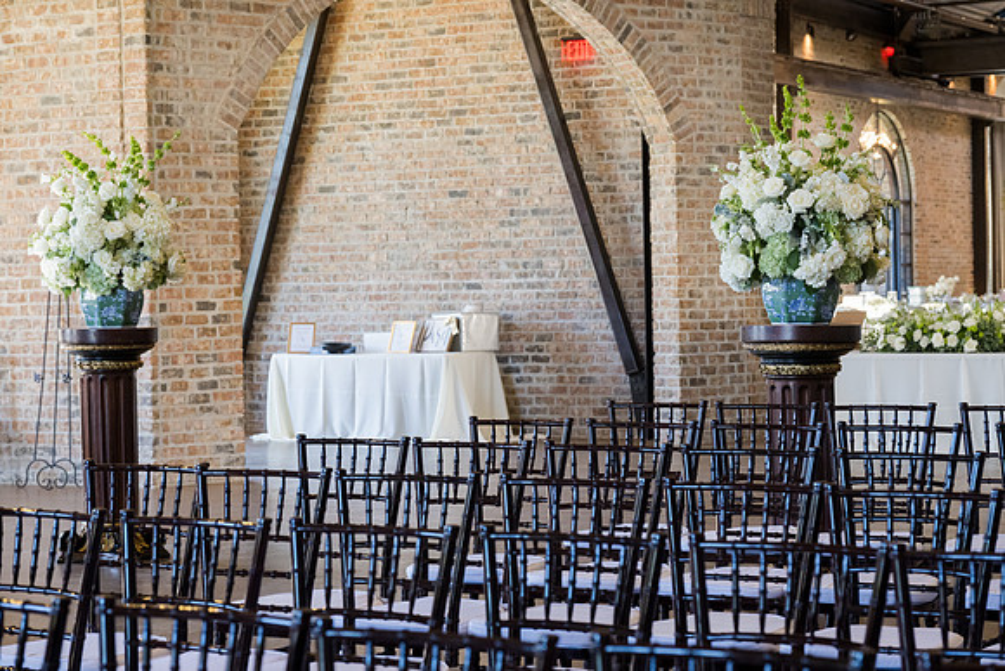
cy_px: 334
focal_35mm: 77
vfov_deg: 17.7
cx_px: 502
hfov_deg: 26.2
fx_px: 2159
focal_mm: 74
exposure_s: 1/125
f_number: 5.6
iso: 2500
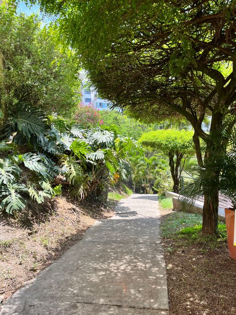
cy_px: 158
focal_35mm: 26
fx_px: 236
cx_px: 118
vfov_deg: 67.3
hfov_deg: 53.0
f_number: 1.6
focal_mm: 5.1
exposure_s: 1/943
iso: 50
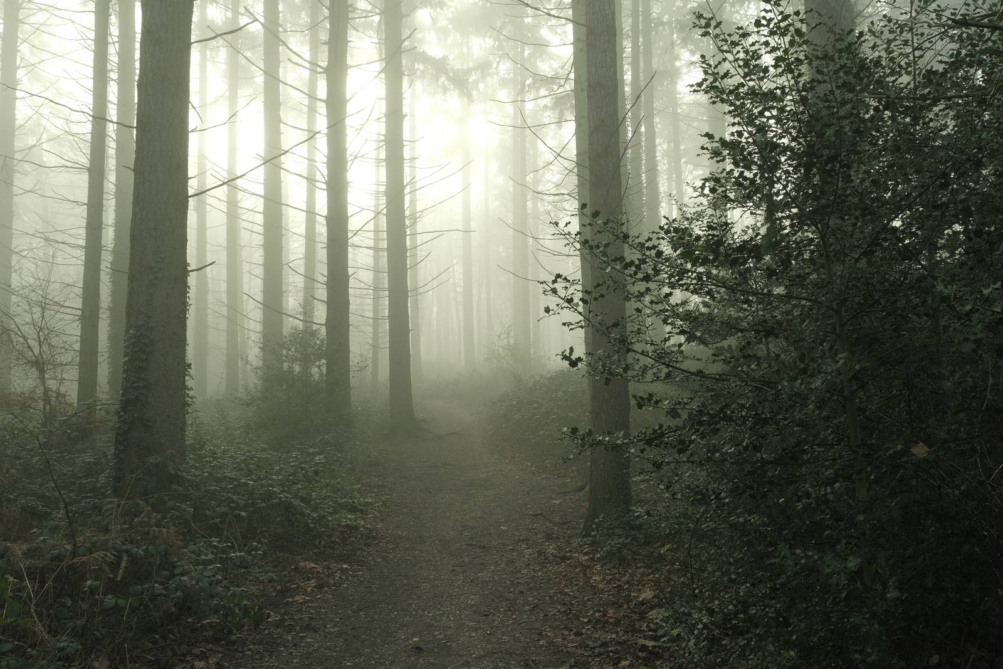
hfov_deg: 58.7
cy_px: 334
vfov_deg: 41.1
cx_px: 502
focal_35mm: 32
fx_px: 892
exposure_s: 1/100
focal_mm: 21.2
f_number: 11
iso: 1600
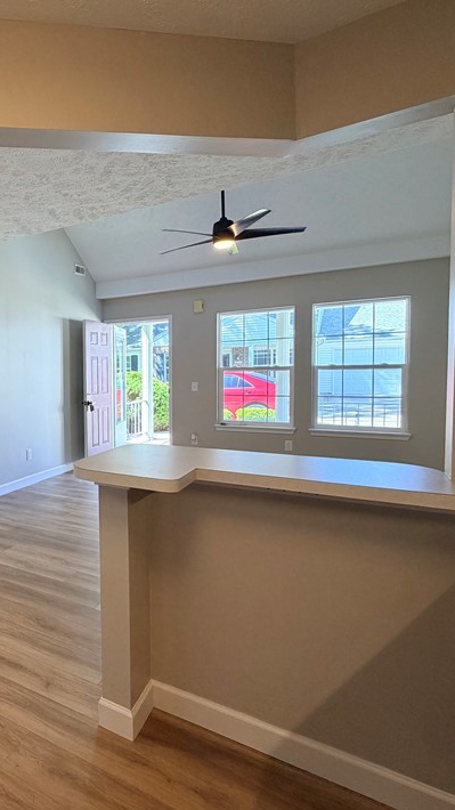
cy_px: 392
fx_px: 472
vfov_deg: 81.2
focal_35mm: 22
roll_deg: +1.8
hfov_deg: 44.9
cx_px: 17
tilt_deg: -3.1
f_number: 2.2
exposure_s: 1/120
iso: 160
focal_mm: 2.22
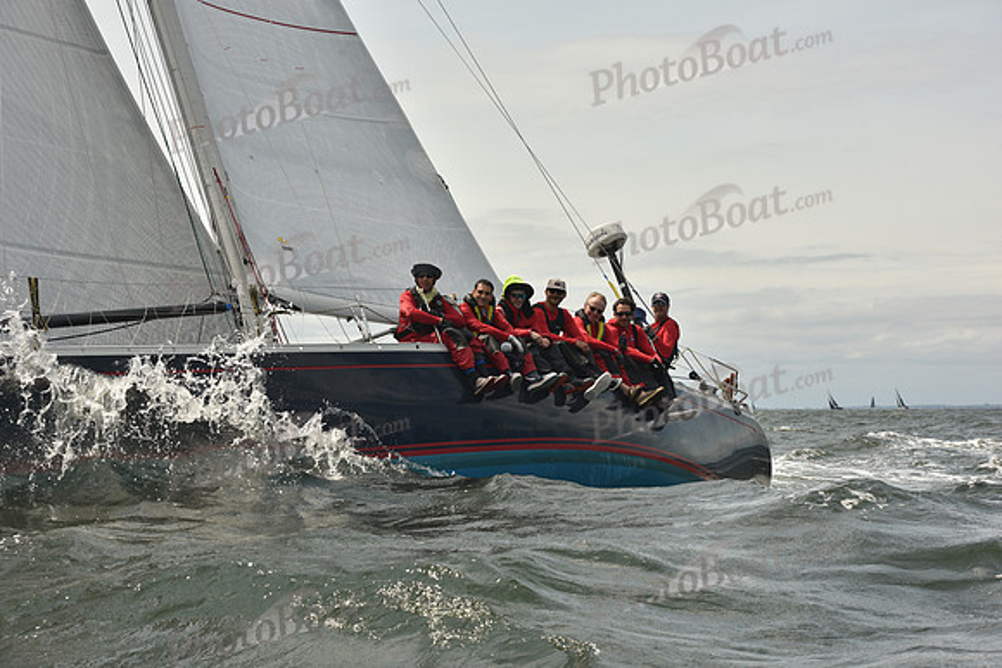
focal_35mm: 70
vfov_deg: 19.5
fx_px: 1949
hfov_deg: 28.8
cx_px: 501
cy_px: 334
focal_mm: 70
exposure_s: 1/800
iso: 250
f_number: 9
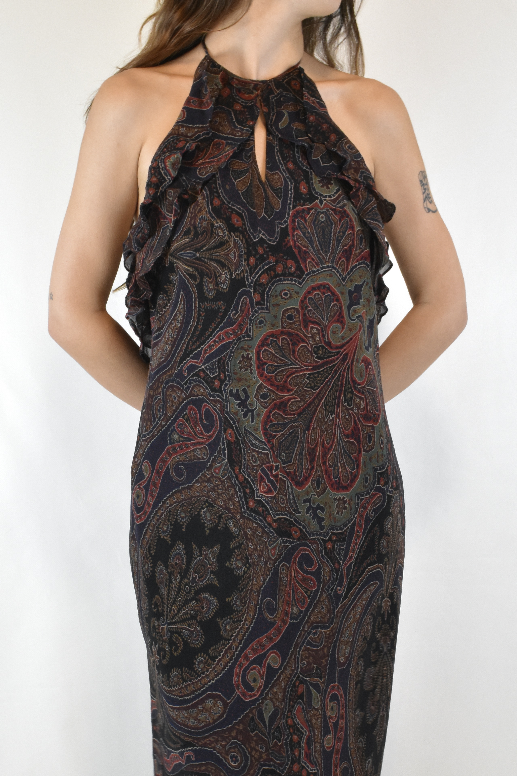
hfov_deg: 24.2
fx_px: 1206
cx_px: 210
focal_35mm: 56
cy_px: 533
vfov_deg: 35.2
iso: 1600
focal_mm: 24
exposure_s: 1/20
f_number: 16
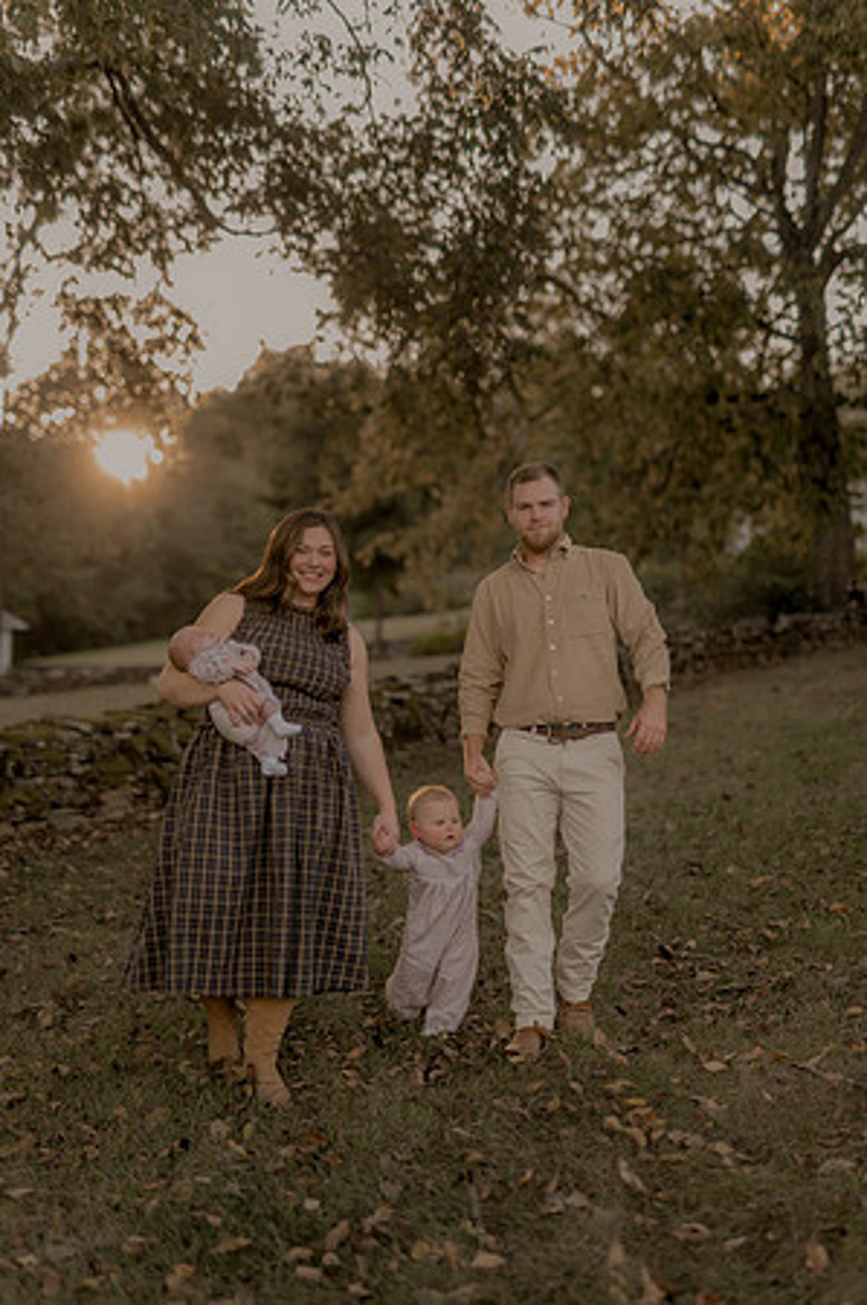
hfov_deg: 26.9
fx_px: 1810
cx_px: 434
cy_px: 652
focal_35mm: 50
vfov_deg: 39.6
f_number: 1.8
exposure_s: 1/400
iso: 160
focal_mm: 50
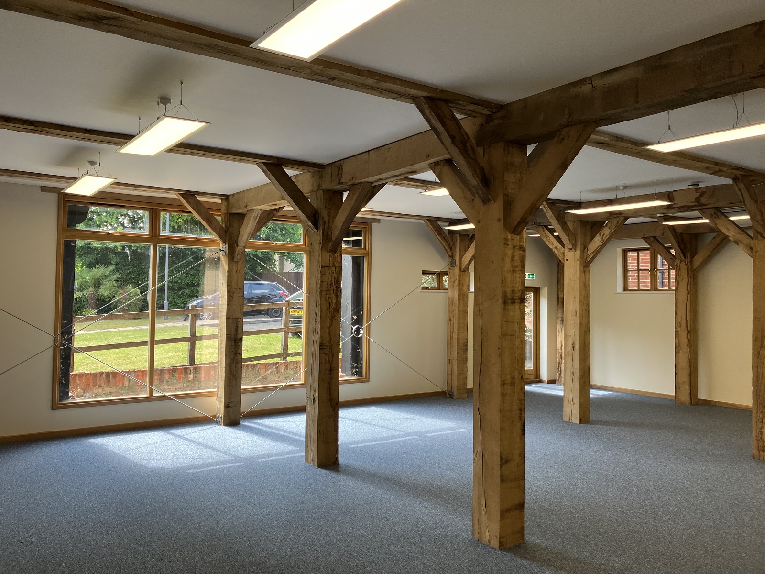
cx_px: 382
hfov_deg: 63.4
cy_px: 287
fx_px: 619
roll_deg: +0.6
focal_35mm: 28
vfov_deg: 49.7
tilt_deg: +3.1
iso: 40
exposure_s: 1/100
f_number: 1.8
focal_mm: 3.99
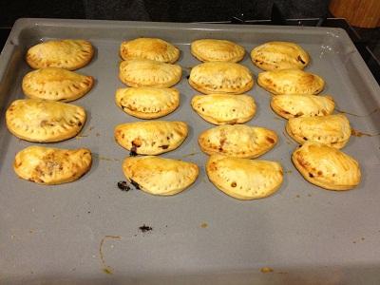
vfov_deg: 40.7
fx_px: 384
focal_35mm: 35
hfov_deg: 52.6
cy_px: 142
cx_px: 190
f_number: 2.4
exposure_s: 1/20
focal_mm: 4.28
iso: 200
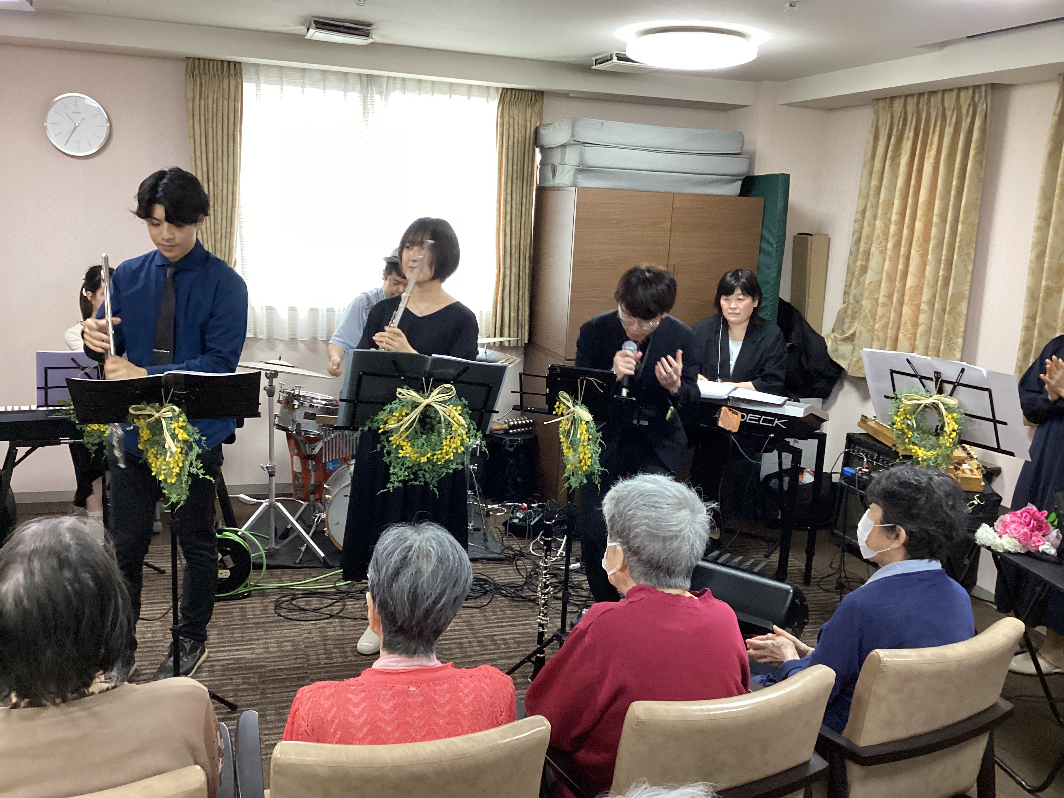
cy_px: 399
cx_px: 532
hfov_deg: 58.4
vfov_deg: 45.4
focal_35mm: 31
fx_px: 953
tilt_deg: -10.9
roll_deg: -3.4
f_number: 2.4
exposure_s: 1/50
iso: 250
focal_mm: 3.3
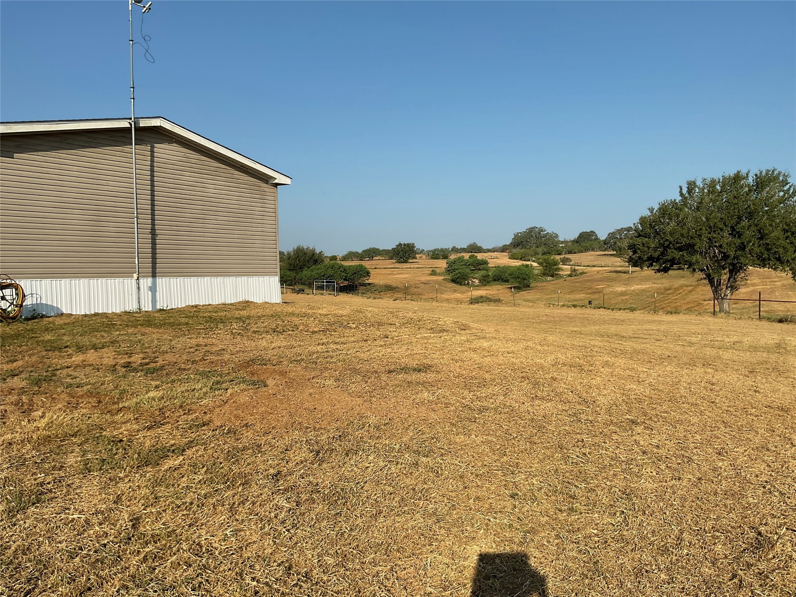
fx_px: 667
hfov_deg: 61.7
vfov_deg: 48.2
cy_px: 298
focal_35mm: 29
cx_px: 398
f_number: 1.8
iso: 16
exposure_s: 1/2227
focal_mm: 3
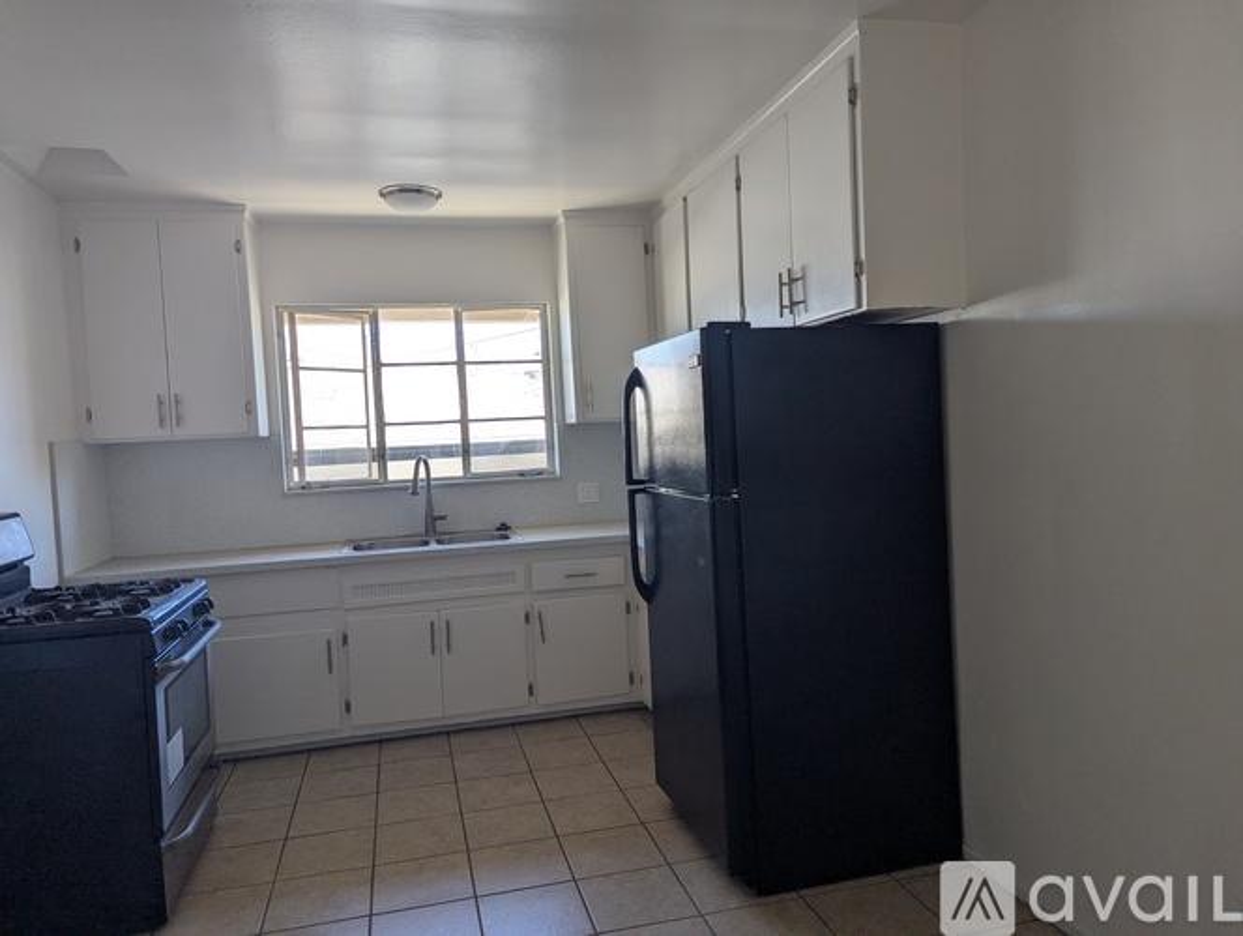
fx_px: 863
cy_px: 468
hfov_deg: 71.5
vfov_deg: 56.9
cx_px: 622
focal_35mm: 24
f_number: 1.85
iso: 54
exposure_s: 1/112
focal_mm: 6.81
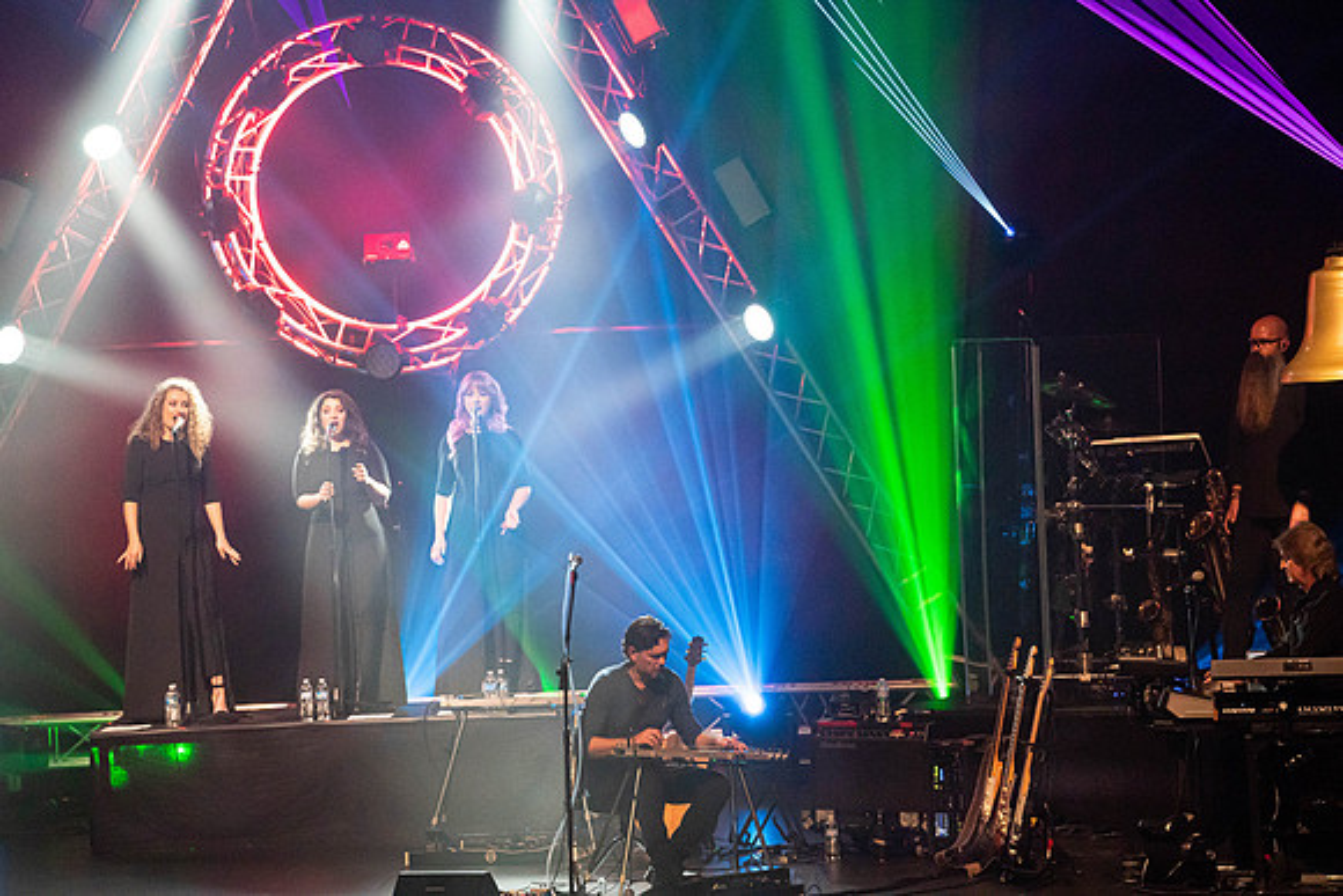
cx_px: 672
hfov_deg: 10.3
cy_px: 448
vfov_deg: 6.9
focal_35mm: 200
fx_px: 7463
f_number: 5.6
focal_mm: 200
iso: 8000
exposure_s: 1/250
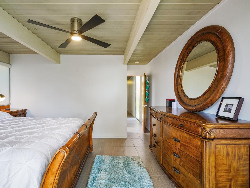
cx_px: 111
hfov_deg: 87.4
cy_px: 96
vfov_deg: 71.6
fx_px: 130
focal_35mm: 18
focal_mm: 16
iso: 200
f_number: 7.1
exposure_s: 1/13
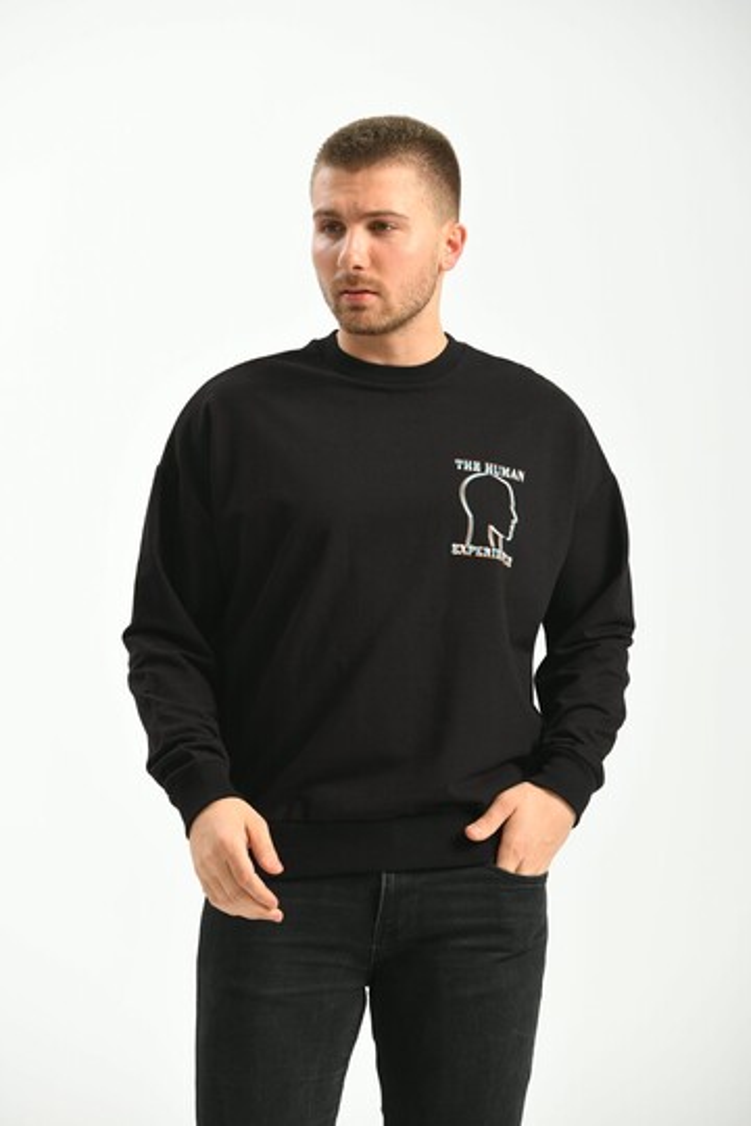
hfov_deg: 10.2
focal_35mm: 135
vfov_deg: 15.2
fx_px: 4224
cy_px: 563
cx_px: 376
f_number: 5.6
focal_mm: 135
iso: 100
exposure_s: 1/160
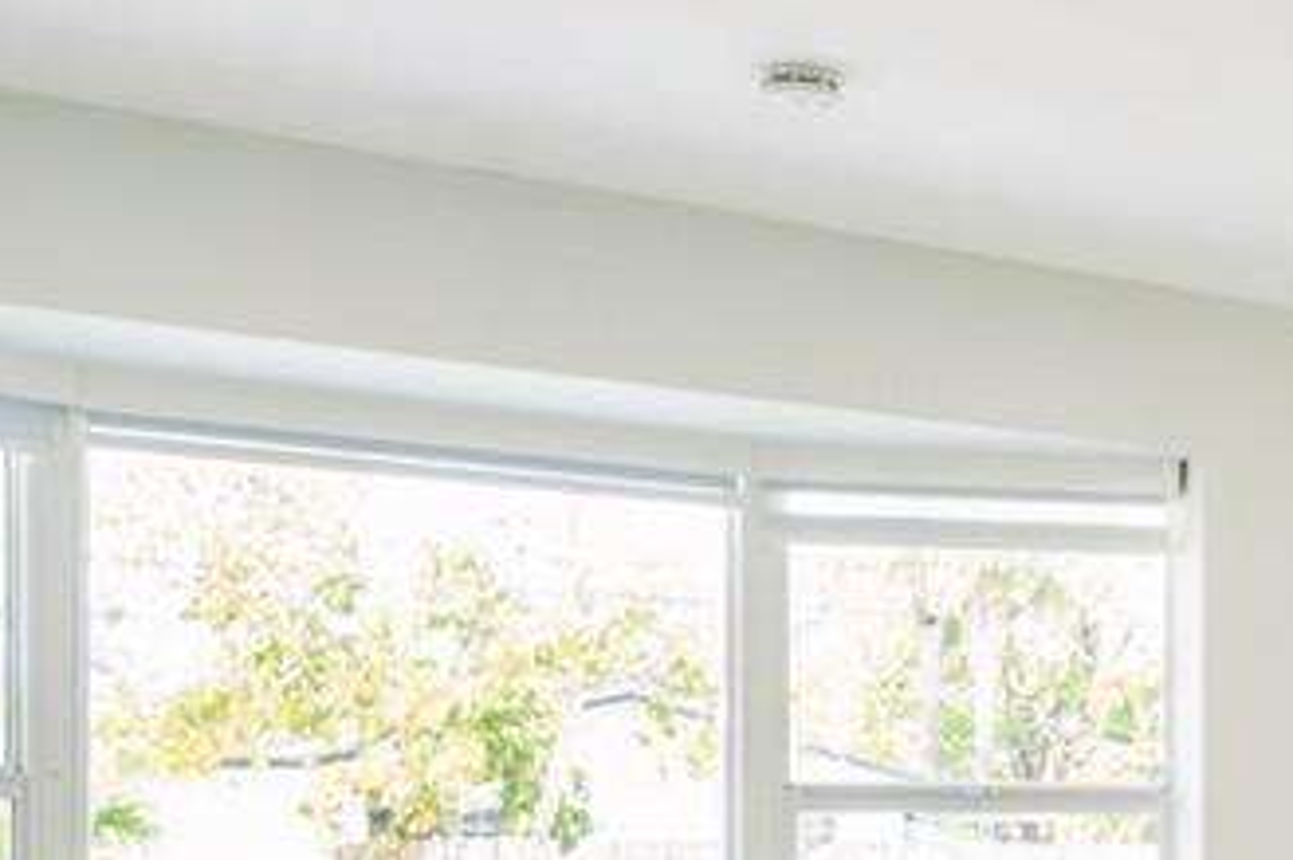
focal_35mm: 68
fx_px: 2441
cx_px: 1505
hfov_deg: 26.7
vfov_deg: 19.4
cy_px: 864
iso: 320
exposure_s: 1/10
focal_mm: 14
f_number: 10
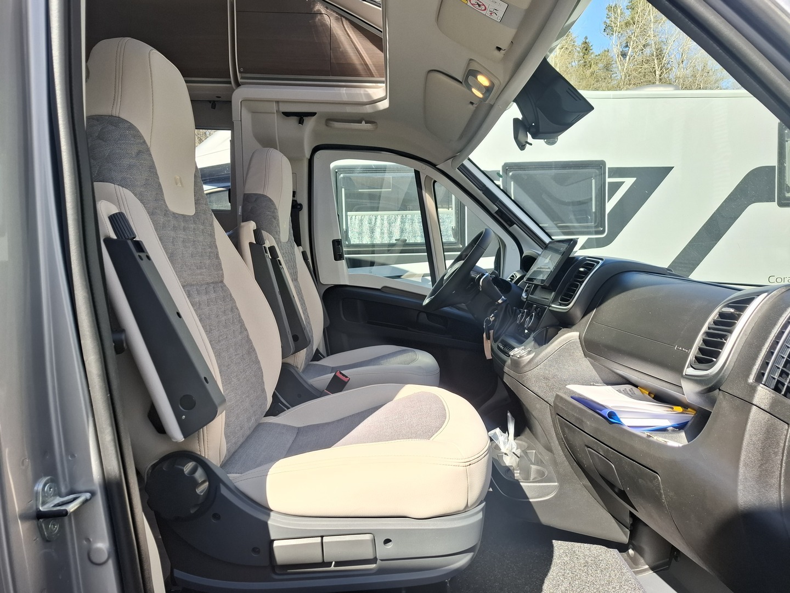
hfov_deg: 73.9
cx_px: 395
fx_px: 525
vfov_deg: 58.9
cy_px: 296
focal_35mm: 23
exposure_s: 1/238
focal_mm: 5.54
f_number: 1.8
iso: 50
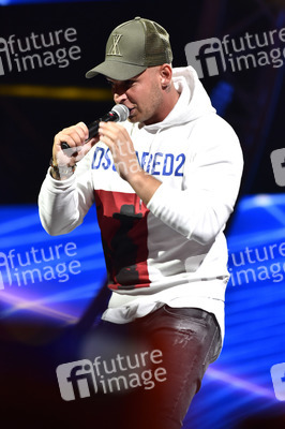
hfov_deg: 3.5
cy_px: 214
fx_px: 4639
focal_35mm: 390
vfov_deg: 5.3
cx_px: 142
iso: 1600
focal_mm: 390
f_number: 5.6
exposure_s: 1/160
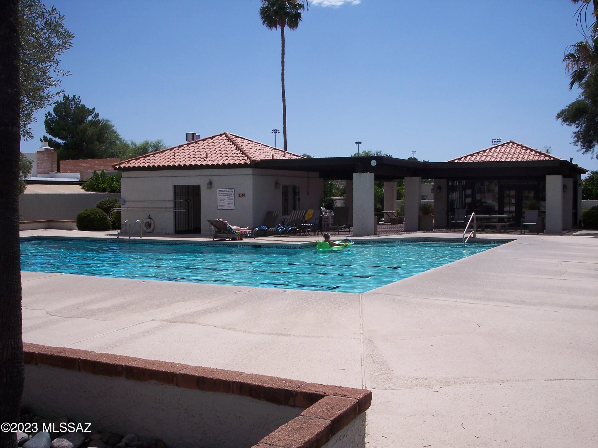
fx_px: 674
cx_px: 299
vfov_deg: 36.8
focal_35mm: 39
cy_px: 224
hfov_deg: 47.9
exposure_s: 1/1000
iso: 100
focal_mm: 8
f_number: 5.6
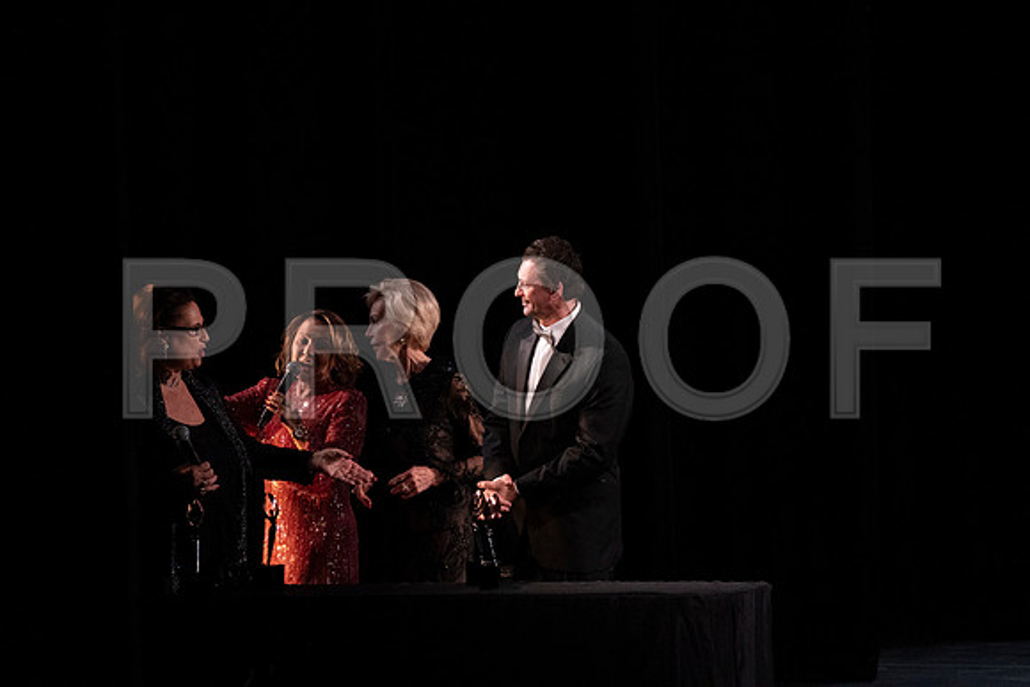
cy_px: 344
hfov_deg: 5.2
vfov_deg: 3.4
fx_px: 11447
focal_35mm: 400
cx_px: 515
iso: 12800
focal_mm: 400
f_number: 9
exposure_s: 1/320
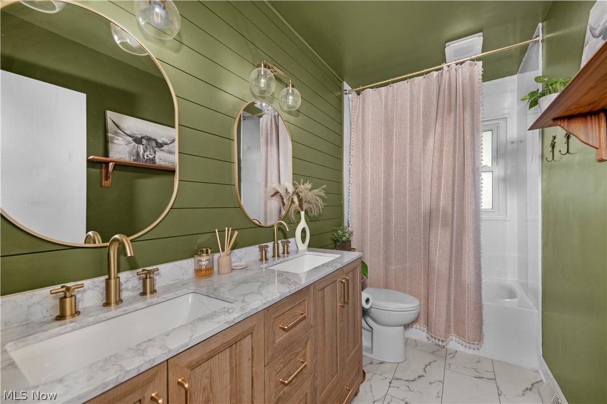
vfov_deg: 81.1
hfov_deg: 104.3
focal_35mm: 14
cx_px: 304
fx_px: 236
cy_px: 202
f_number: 9
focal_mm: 14
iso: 125
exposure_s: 1/60
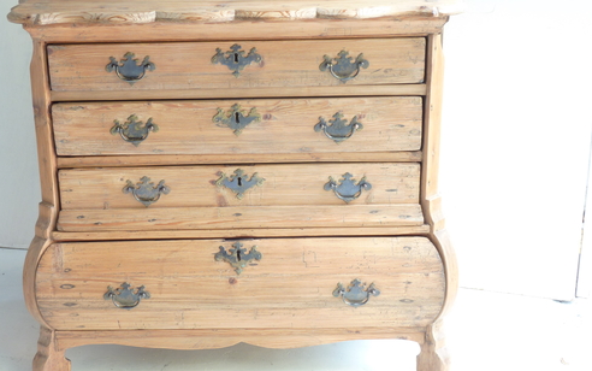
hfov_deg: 32.9
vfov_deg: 21.0
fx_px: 1001
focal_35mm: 62
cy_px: 184
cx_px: 251
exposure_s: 1/8
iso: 80
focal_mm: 7.9
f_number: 3.8
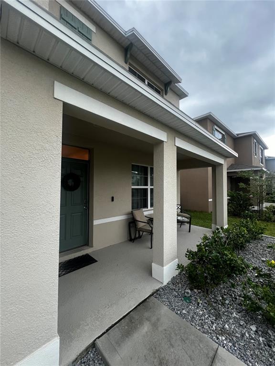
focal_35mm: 13
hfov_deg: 89.9
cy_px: 183
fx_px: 138
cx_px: 138
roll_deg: -0.8
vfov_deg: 106.2
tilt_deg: +2.6
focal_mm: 1.57
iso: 250
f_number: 1.8
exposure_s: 1/120
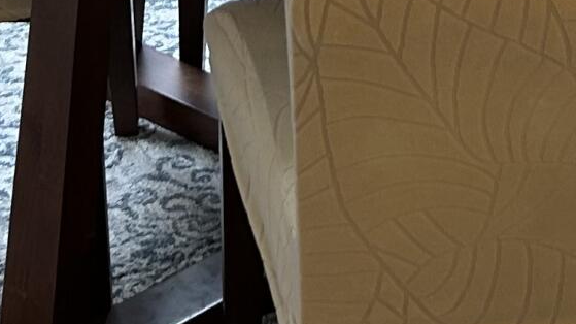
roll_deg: +0.2
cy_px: -572
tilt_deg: -10.2
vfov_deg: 7.3
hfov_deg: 14.1
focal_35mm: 152
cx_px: 448
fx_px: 2321
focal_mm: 5.7
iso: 40
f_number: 1.5
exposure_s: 1/120
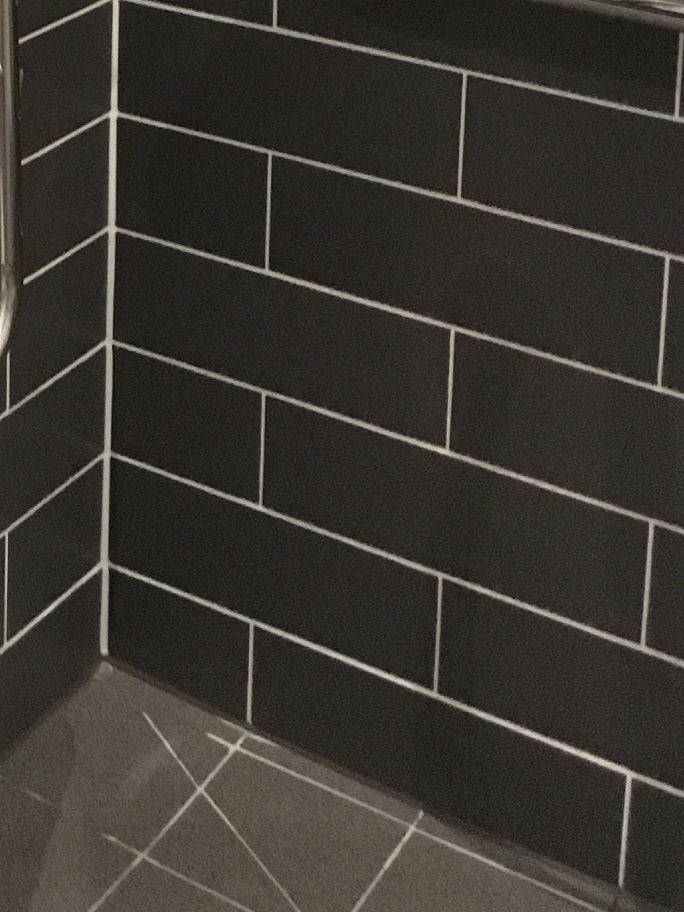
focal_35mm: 82
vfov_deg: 21.4
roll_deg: -0.8
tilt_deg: -9.9
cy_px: -302
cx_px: -204
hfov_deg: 17.0
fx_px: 2160
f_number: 2.2
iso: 320
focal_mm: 4.15
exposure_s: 1/17
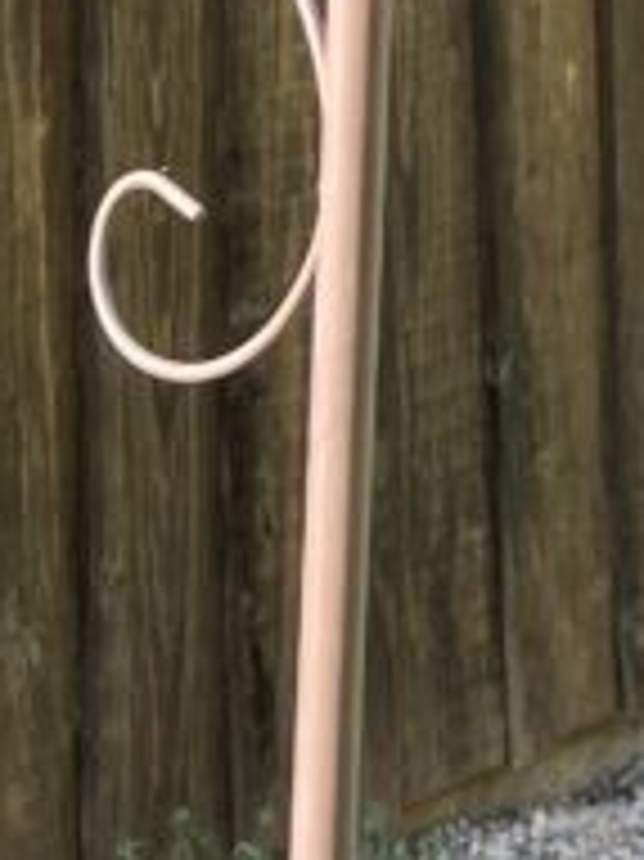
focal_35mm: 145
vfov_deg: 12.3
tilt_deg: -1.6
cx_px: 405
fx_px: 3601
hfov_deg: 10.2
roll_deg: +1.9
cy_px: -759
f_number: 1.6
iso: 50
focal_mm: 5.1
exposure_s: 1/317
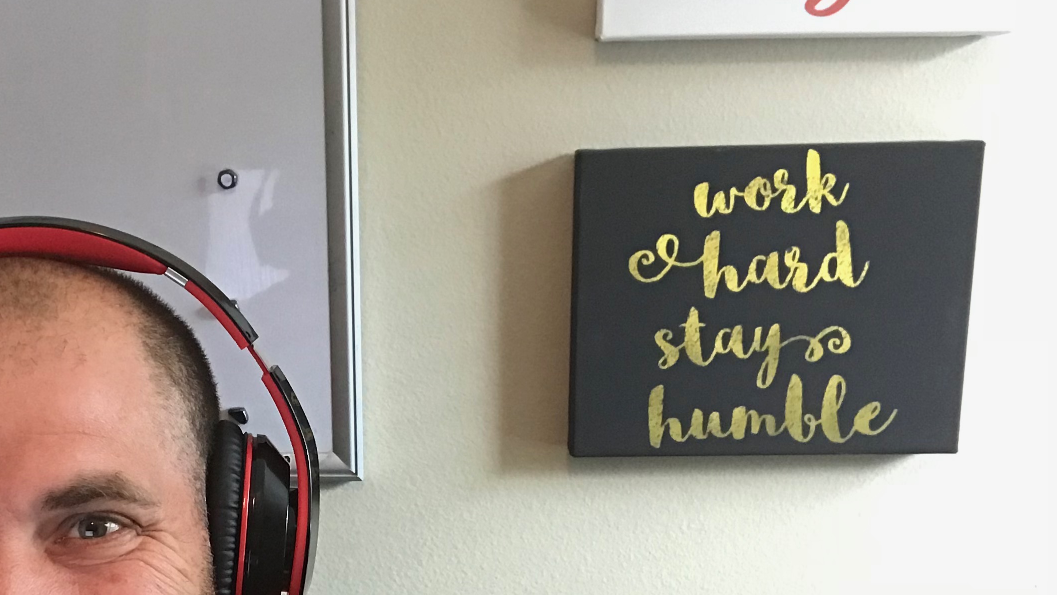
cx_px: 323
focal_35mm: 51
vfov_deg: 22.9
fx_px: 1429
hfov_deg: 39.9
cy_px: 529
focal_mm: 2.87
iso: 200
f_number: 2.2
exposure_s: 1/17
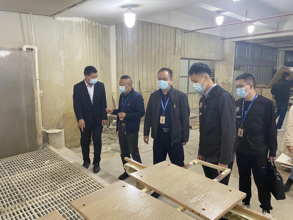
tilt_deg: -9.4
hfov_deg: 67.3
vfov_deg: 53.1
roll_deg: +0.2
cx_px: 146
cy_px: 110
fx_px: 220
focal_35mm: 26
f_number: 1.8
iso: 250
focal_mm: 4.25
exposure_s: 1/50
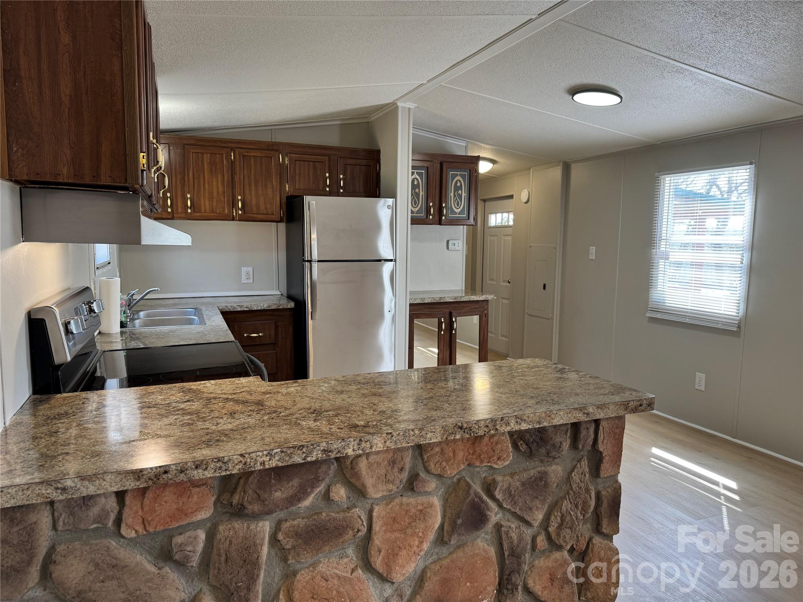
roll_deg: -0.7
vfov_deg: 56.8
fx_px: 557
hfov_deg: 71.6
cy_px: 301
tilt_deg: -6.6
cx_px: 402
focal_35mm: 24
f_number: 1.78
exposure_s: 1/120
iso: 125
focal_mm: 6.76
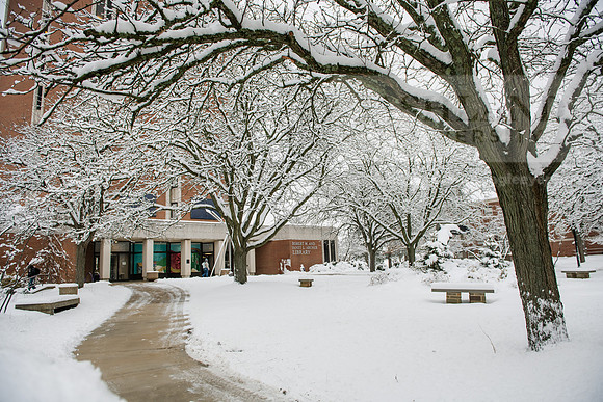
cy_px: 201
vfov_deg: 53.2
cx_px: 302
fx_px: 402
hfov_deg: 73.7
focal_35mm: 24
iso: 320
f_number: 4
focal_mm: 24
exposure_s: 1/320
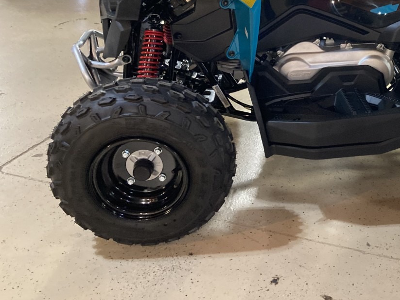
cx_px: 349
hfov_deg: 36.8
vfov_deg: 29.2
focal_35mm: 49
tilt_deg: -22.7
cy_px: 74
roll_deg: -2.1
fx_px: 566
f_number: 1.8
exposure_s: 1/30
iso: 500
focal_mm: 3.99
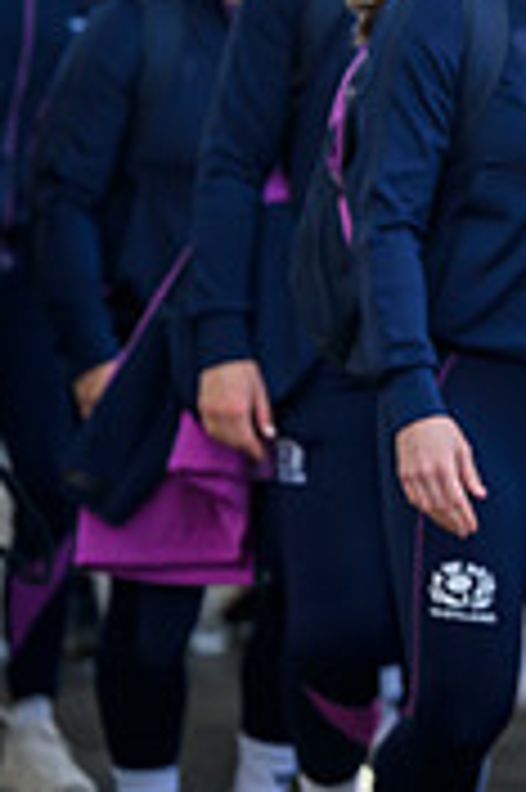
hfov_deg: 3.0
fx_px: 10123
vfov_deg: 4.5
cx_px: 1070
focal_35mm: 461
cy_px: 88
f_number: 3.5
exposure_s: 1/2000
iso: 1000
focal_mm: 140
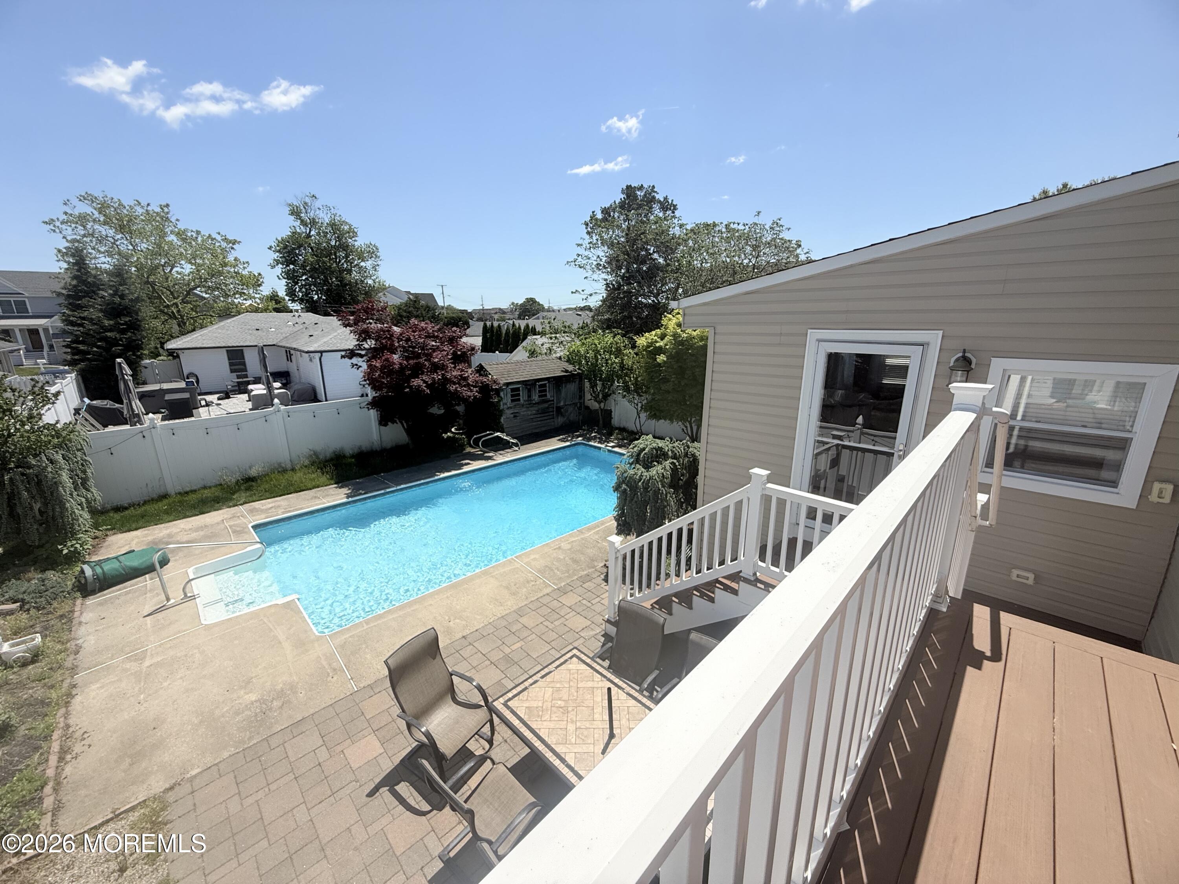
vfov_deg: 85.7
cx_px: 590
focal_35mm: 14
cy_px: 442
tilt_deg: -14.4
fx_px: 477
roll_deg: +0.5
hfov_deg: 102.1
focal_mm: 2.22
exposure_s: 1/3125
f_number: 2.2
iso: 64
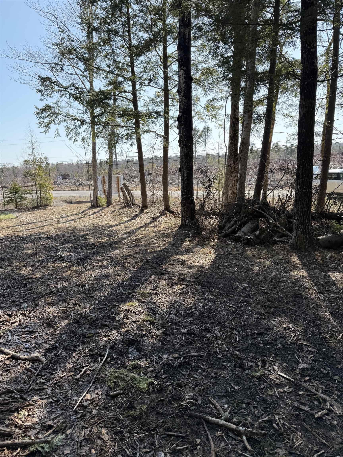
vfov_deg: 71.6
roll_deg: +1.8
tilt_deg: -10.7
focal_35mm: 24
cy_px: 228
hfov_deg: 56.8
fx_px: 317
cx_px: 172
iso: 80
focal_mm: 6.76
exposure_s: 1/1770
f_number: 1.78
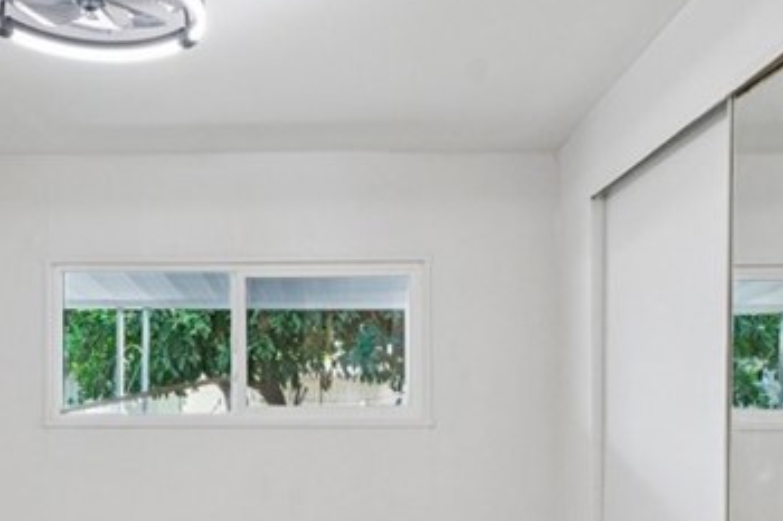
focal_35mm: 38
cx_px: 353
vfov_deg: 34.5
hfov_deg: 50.6
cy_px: 373
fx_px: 826
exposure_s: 1/20
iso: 400
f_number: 8
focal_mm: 13
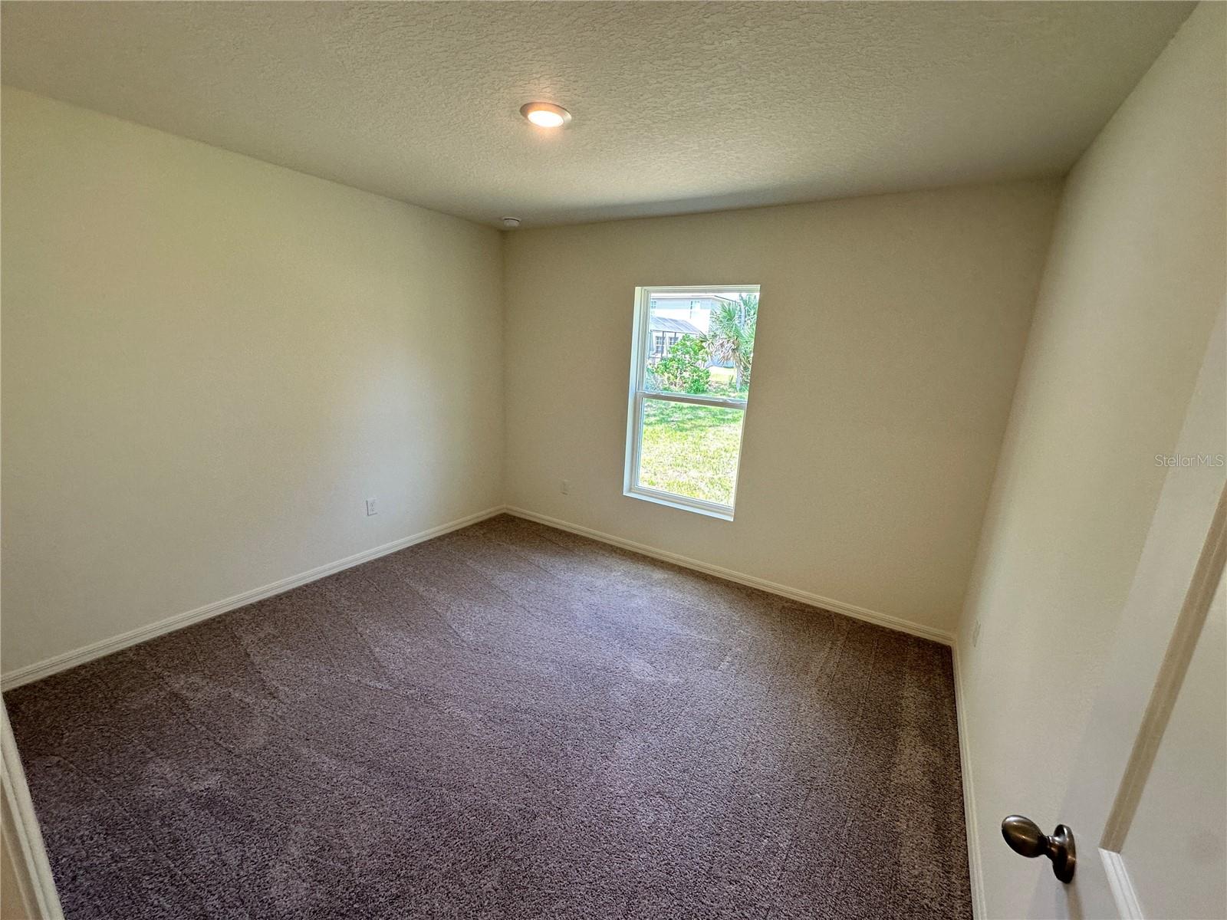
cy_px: 460
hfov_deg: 102.1
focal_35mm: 14
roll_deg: -1.0
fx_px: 496
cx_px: 614
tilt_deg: -13.2
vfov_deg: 85.7
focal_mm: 2.22
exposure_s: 1/120
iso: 100
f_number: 2.2
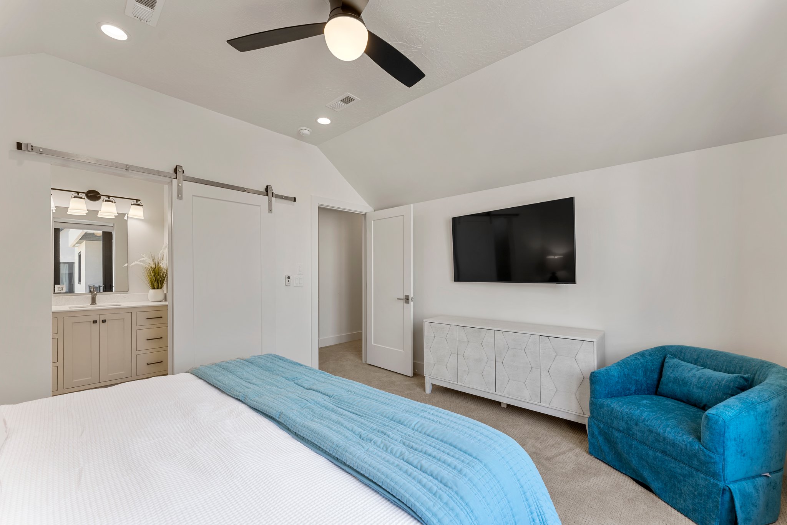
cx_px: 394
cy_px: 262
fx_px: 306
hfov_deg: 104.3
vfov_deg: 81.2
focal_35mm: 14
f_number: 8
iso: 100
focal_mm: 14
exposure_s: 1/4
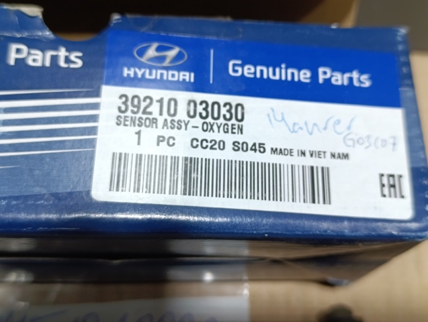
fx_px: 570
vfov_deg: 31.6
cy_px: 161
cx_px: 214
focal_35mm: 46
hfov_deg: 41.2
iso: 640
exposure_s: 1/99.9
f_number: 1.6
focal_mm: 6.14
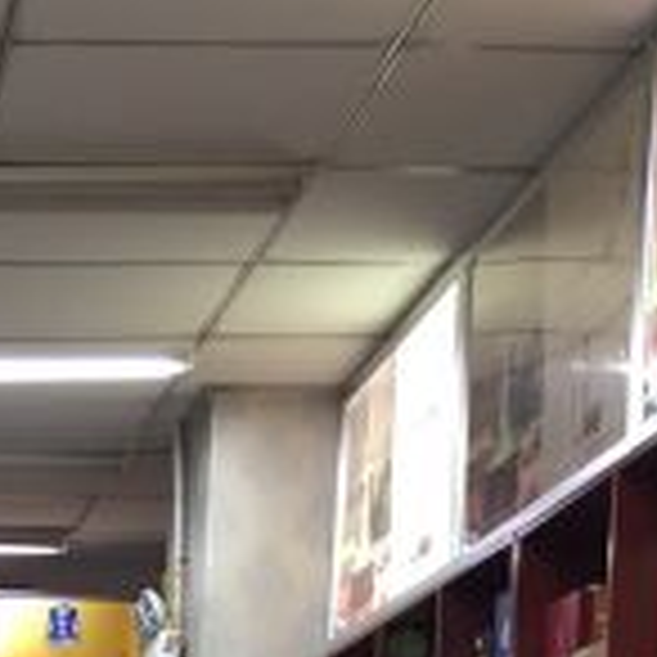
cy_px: 1278
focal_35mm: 123
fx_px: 2641
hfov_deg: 13.8
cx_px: -137
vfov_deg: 12.6
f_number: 2.2
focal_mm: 4.15
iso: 100
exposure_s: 1/33
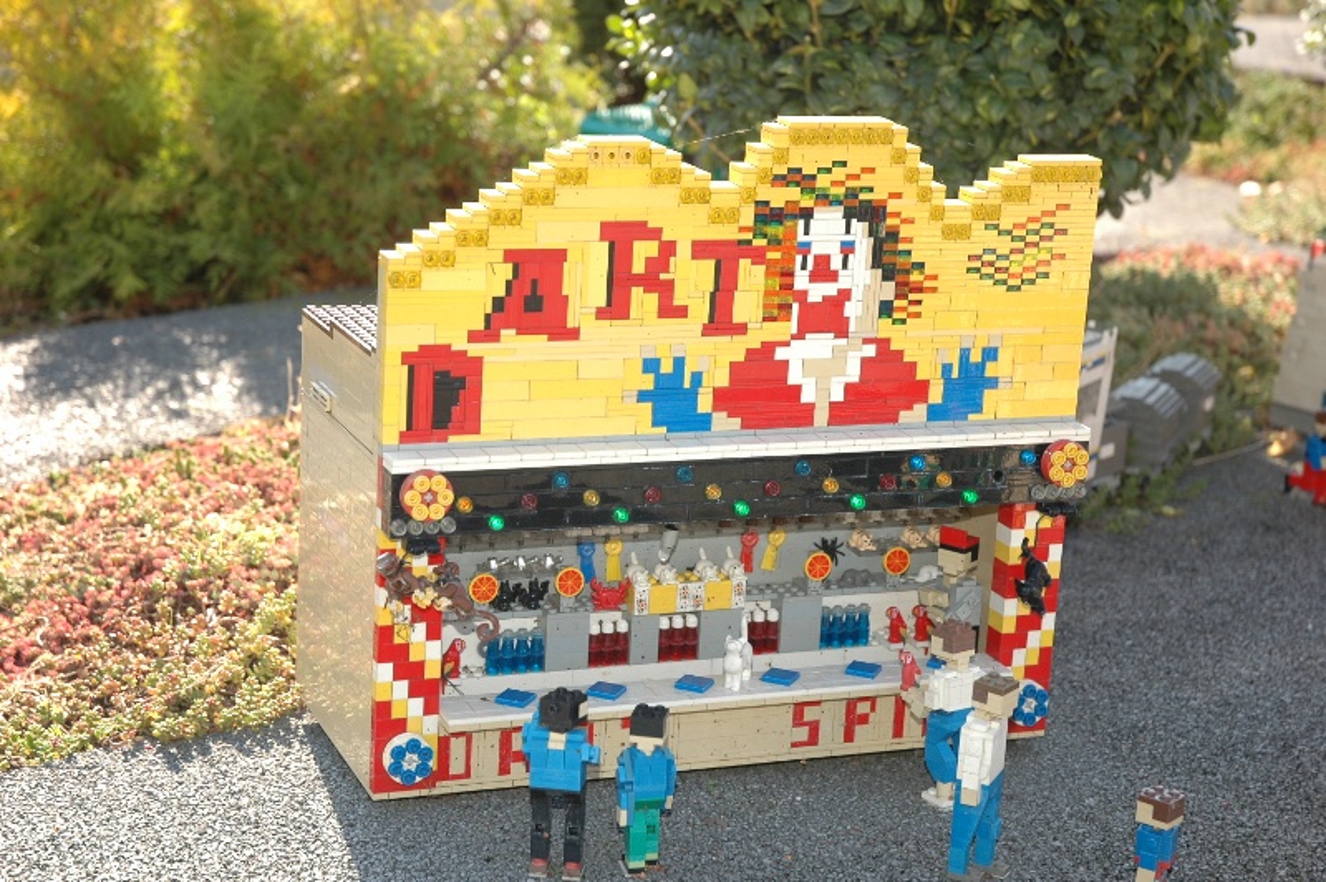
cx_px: 663
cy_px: 441
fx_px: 2650
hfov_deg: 28.1
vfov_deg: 18.9
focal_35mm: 72
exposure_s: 1/160
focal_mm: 48
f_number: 4.5
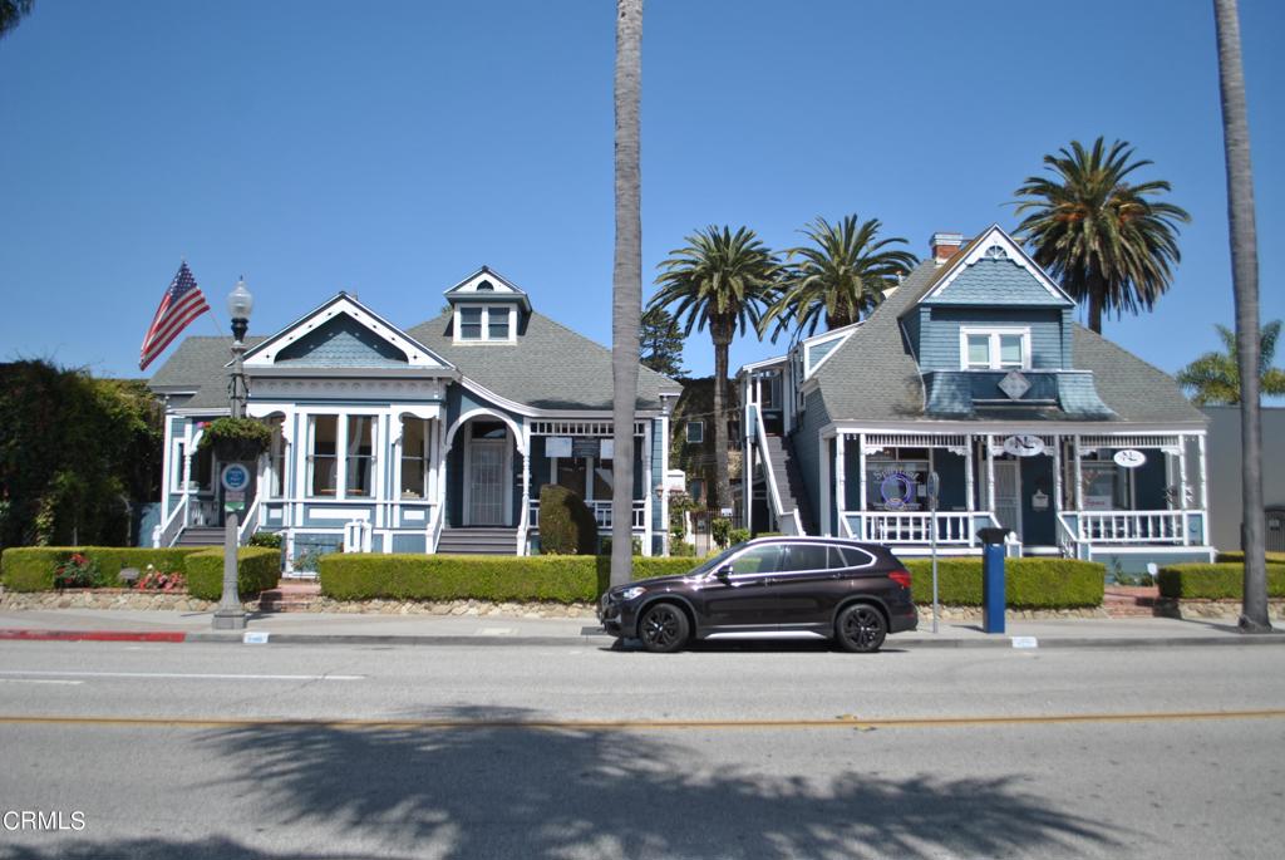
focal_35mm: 30
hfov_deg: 61.9
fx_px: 1072
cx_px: 642
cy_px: 430
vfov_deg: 43.7
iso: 100
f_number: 3.8
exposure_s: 1/1250
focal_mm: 20
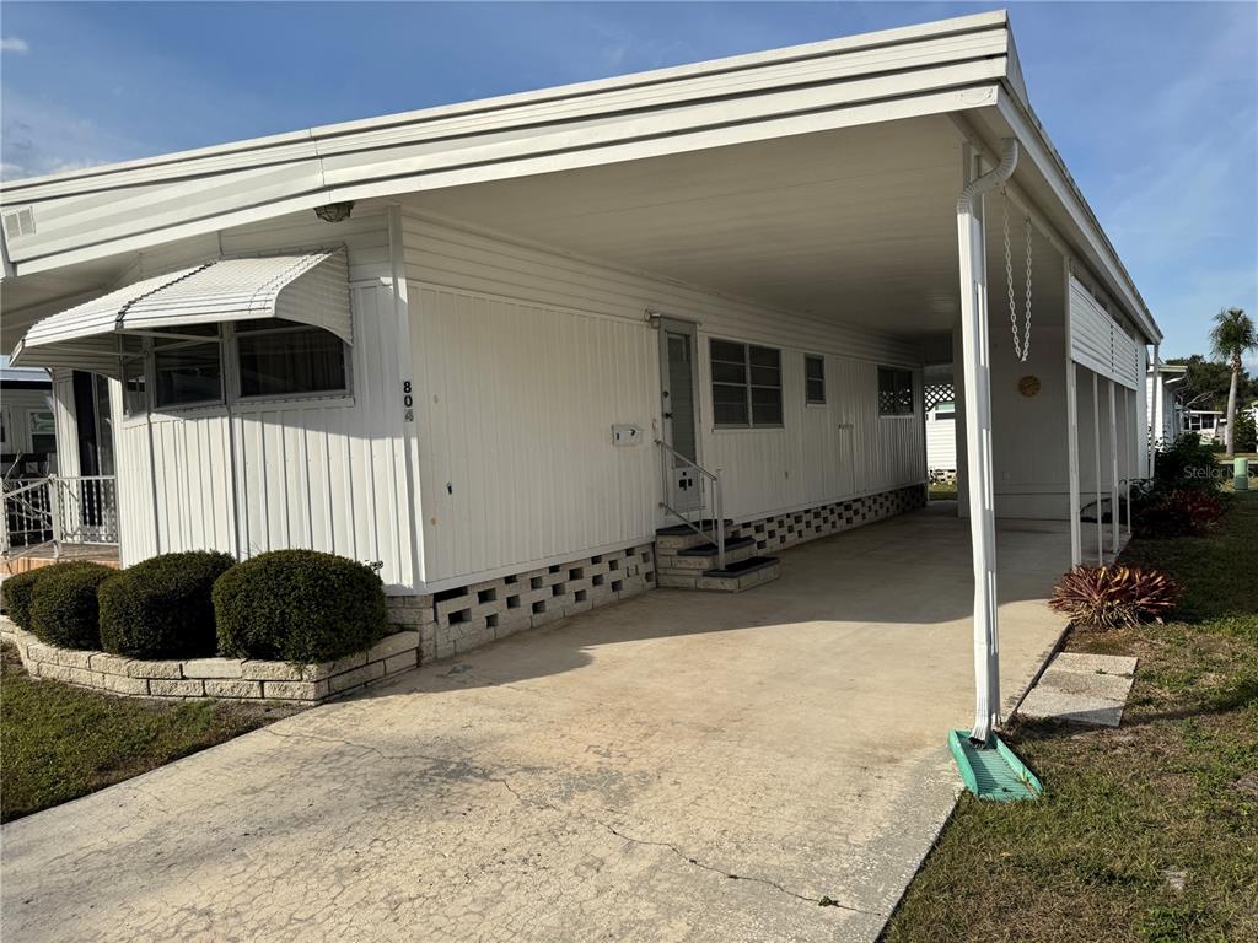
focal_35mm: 24
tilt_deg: -2.3
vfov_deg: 56.8
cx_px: 629
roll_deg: +2.4
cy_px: 472
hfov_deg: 71.6
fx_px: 872
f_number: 1.78
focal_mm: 6.76
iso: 80
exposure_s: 1/6410
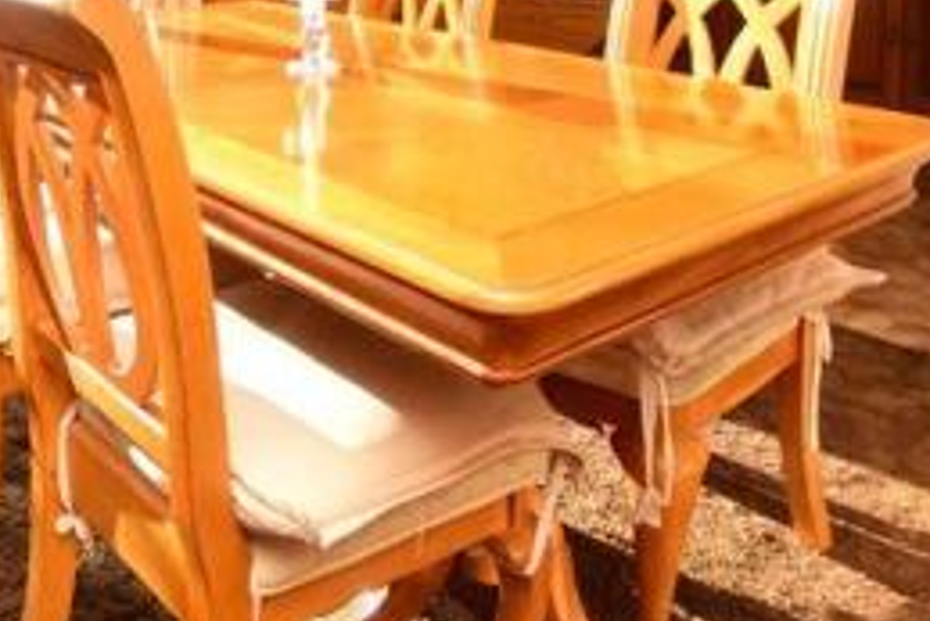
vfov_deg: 30.0
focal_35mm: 38
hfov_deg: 48.9
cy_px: -124
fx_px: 982
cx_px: 248
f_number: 6.3
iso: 400
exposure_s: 1/160
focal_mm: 10
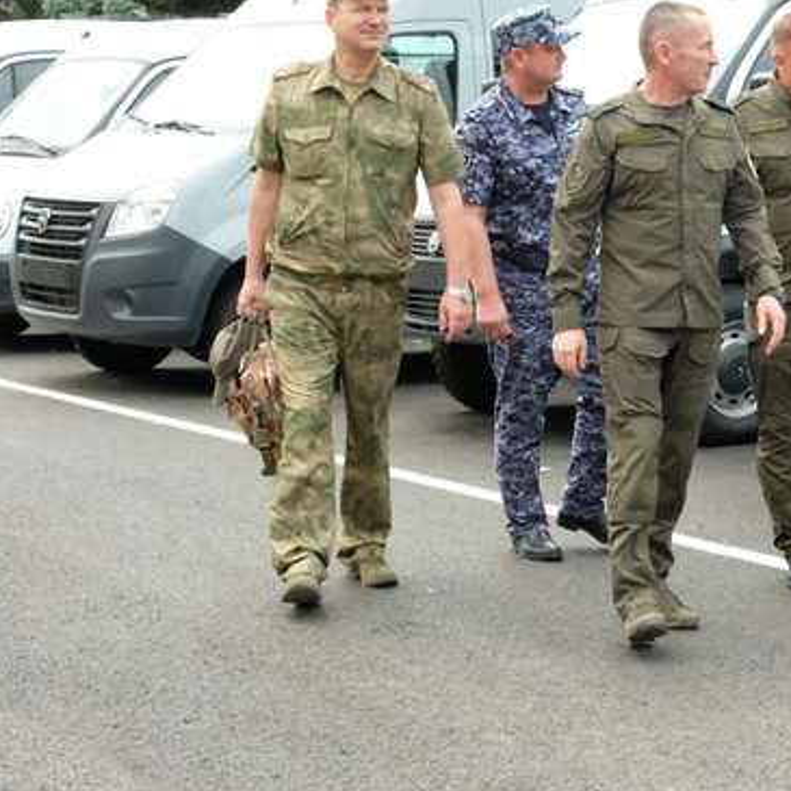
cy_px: 349
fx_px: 2301
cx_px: 652
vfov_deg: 19.5
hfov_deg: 19.3
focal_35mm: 89
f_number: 8
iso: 12800
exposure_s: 1/6400
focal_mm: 34.3
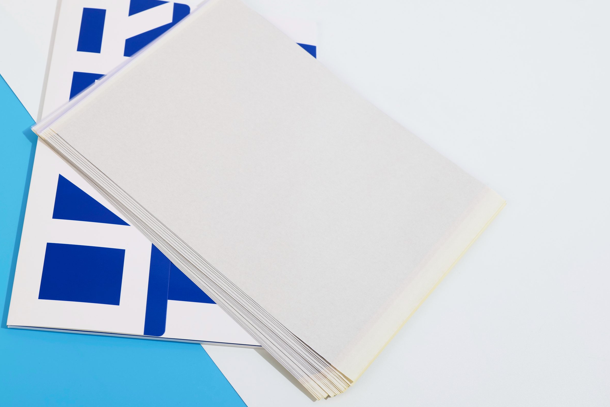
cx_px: 239
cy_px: 207
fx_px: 898
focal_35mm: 53
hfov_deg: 37.3
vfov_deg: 25.5
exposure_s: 1/125
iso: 100
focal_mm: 42
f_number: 7.3
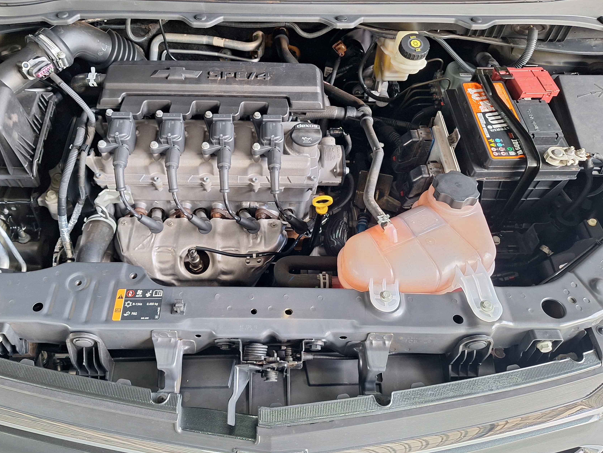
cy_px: 191
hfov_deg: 63.2
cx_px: 262
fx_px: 488
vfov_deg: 49.6
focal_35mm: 28
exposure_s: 1/40
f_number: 1.8
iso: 125
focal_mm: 5.54
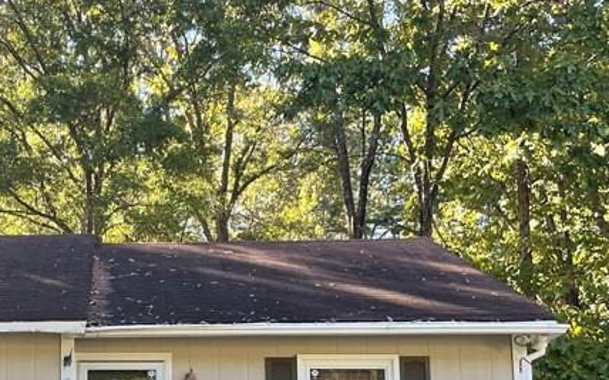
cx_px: -17
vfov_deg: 19.1
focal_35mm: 66
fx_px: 1095
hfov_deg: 28.9
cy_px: 383
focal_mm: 4.2
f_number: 1.6
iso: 32
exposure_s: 1/222
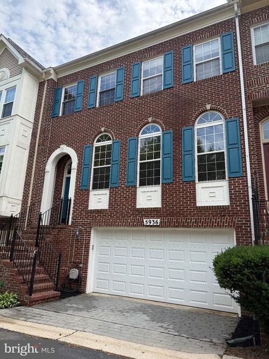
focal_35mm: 24
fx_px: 249
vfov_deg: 71.6
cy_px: 180
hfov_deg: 56.8
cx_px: 134
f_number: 1.78
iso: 100
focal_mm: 6.76
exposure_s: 1/2000
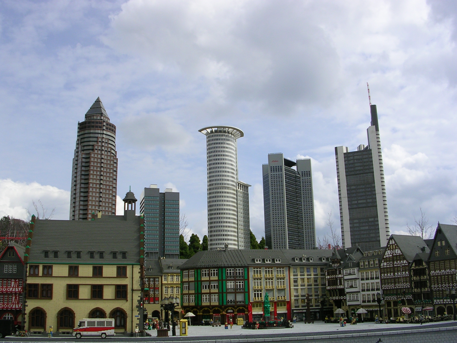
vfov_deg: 37.7
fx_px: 502
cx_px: 228
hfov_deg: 49.0
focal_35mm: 38
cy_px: 172
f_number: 5.6
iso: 50
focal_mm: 5.8
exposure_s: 1/496
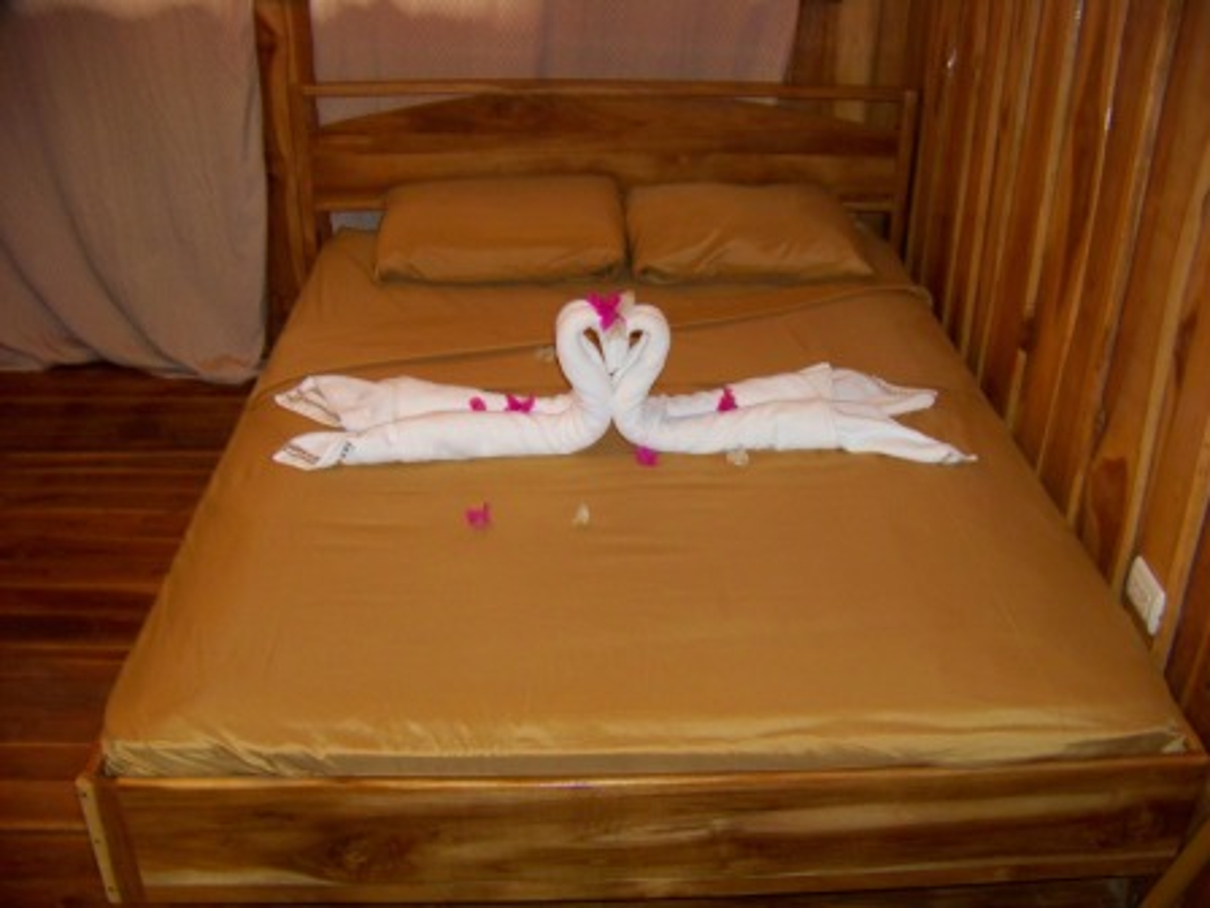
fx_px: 1258
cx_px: 605
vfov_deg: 39.7
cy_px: 454
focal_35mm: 36
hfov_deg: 51.4
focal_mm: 5.85
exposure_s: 1/15
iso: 200
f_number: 2.8
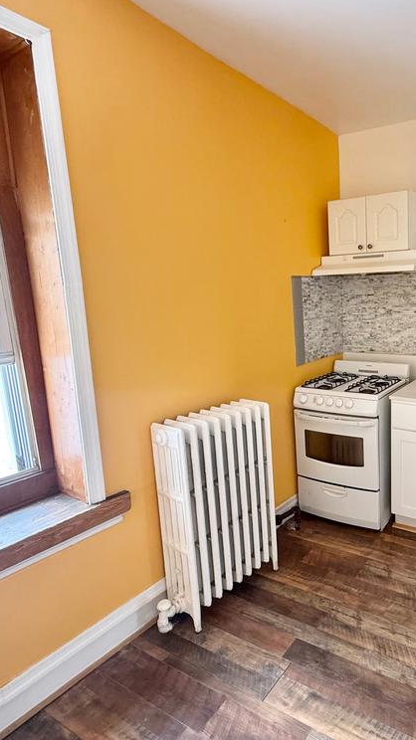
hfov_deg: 49.0
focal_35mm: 21
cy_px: 359
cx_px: 357
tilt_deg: -8.7
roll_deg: +0.6
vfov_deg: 83.8
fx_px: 412
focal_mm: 2.22
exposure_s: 1/99
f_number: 2.2
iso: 200
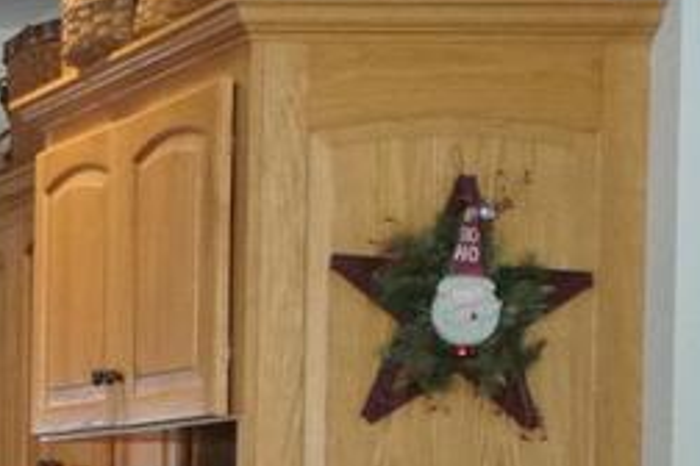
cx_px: -942
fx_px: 2664
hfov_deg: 12.2
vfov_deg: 9.8
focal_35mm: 137
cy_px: 621
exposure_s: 1/160
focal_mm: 16
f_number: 4
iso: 1600
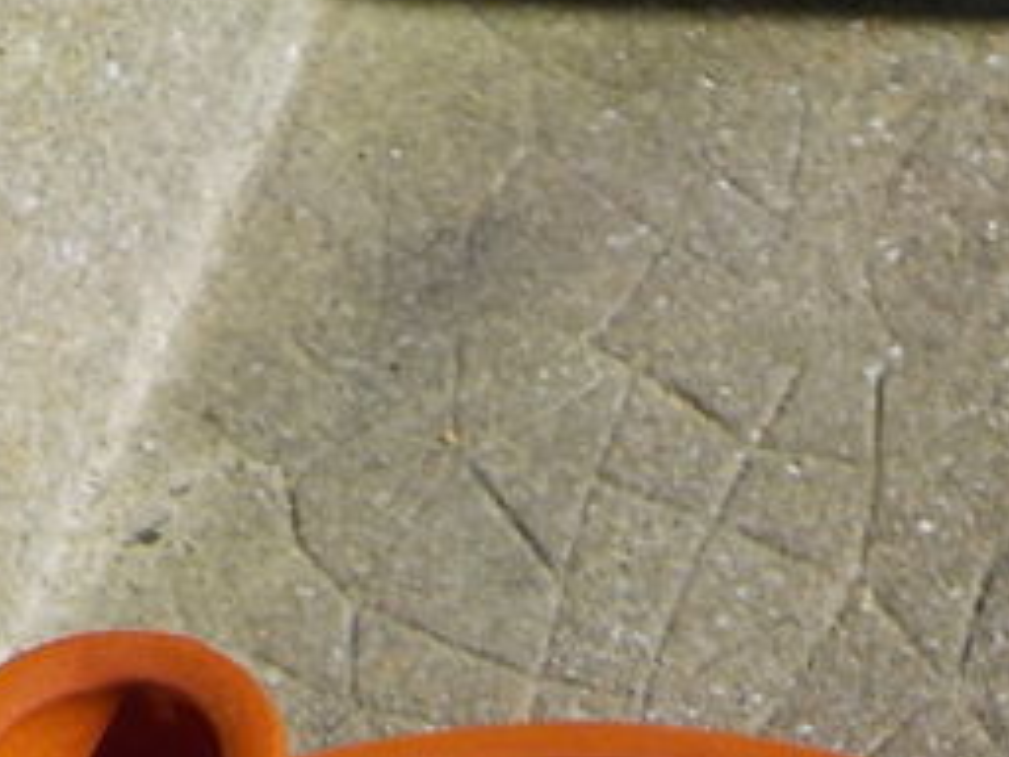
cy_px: 1447
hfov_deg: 16.8
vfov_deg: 11.6
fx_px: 3410
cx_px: 627
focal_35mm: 117
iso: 125
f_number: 3.3
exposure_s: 1/1250
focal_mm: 4.1
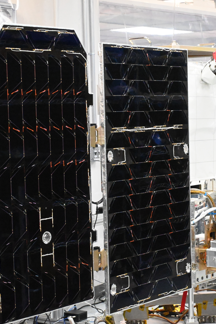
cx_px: 172
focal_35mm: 84
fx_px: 754
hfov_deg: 16.2
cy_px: 162
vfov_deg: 24.3
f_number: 7.1
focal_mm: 37
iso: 12800
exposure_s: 1/320
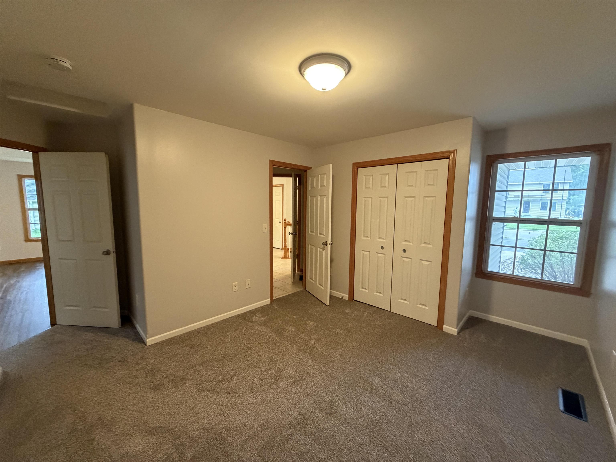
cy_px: 231
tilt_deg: -5.5
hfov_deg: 102.1
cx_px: 308
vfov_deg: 85.7
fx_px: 249
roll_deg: -0.4
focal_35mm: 14
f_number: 2.2
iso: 640
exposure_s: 1/60
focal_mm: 2.22
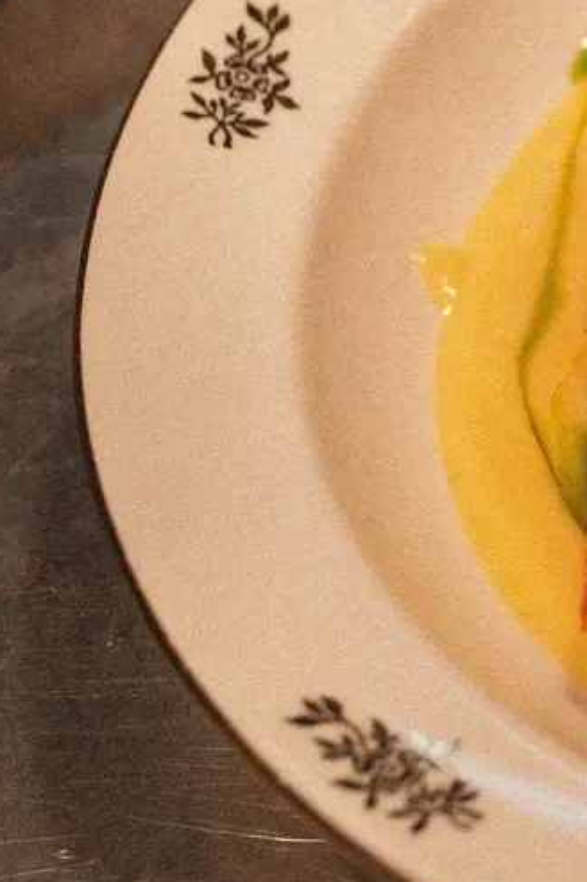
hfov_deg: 10.1
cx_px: 1063
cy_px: 82
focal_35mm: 128
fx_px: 3135
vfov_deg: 15.8
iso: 160
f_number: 4.5
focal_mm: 35
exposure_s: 1/125
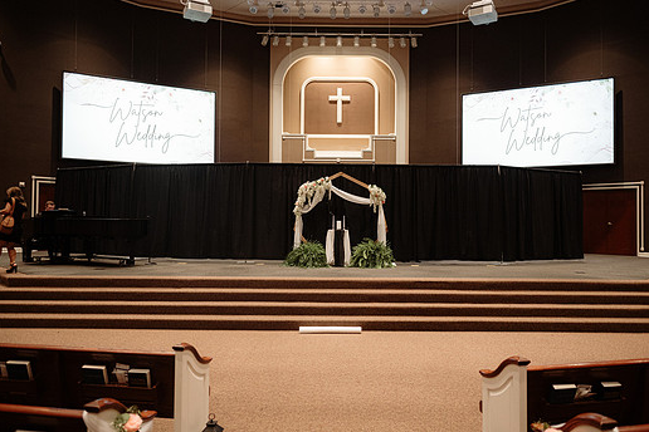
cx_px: 341
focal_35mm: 27
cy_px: 213
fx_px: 487
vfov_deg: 47.9
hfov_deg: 67.3
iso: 2000
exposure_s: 1/400
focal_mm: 24
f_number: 2.2
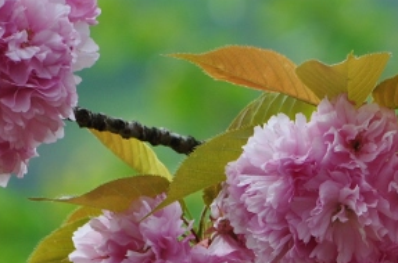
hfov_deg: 2.2
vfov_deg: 1.5
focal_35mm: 921
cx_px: 345
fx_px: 10160
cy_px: 214
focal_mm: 220
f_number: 9
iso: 200
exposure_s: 1/160
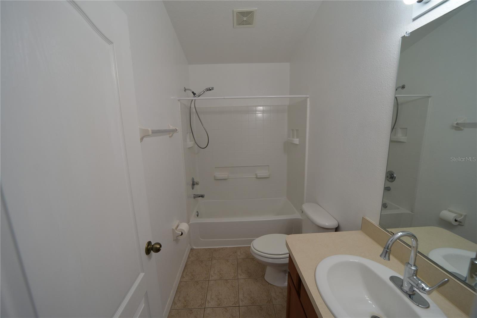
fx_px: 185
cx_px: 238
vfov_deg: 81.2
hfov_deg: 104.3
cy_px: 159
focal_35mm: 14
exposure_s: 1/100
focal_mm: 14
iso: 400
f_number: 5
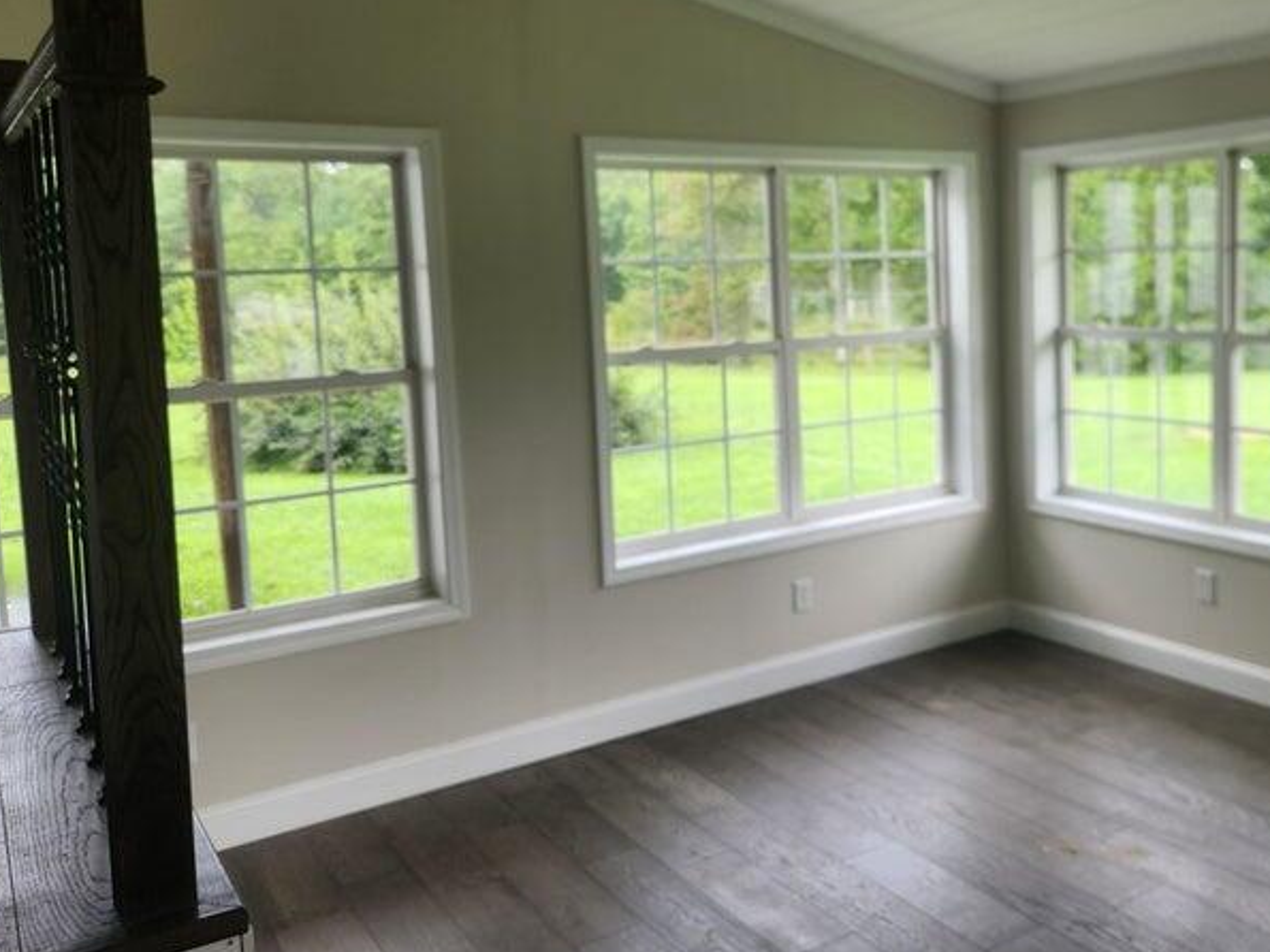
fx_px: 1210
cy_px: 359
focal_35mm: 33
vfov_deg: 42.6
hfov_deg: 54.3
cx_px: 846
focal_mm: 5.4
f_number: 1.8
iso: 32
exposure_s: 1/180
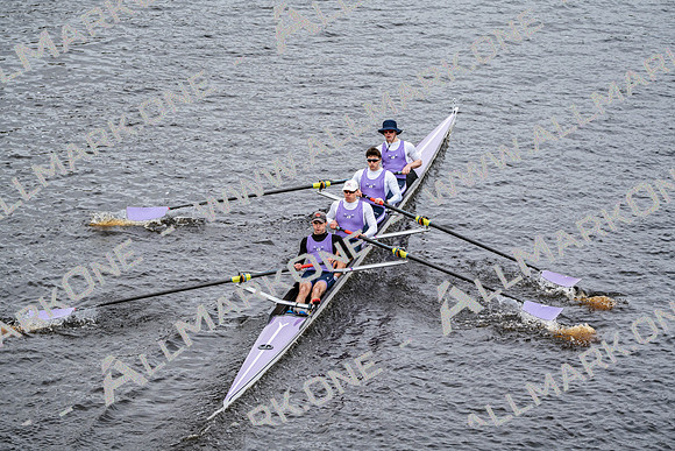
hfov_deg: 10.3
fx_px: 3751
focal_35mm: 200
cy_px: 226
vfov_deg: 6.9
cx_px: 338
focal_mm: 200
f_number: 2.8
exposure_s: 1/2000
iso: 250
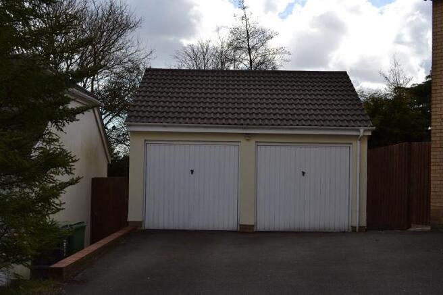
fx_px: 554
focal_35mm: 45
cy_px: 148
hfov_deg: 43.6
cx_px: 222
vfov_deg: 29.9
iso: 100
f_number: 9
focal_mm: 30
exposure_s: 1/200
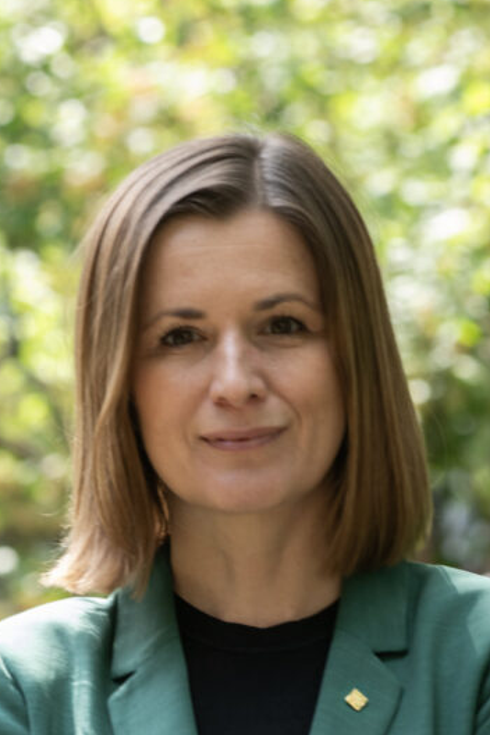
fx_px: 3961
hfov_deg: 7.1
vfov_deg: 10.6
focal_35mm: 194
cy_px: 614
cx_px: 231
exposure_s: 1/160
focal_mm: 100
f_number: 6.3
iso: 400
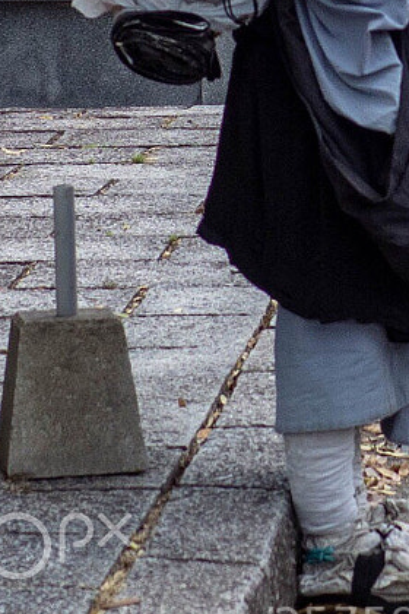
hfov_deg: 6.8
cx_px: 645
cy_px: -431
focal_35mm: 198
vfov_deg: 9.9
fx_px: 3374
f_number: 2.8
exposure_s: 1/1250
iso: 200
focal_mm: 25
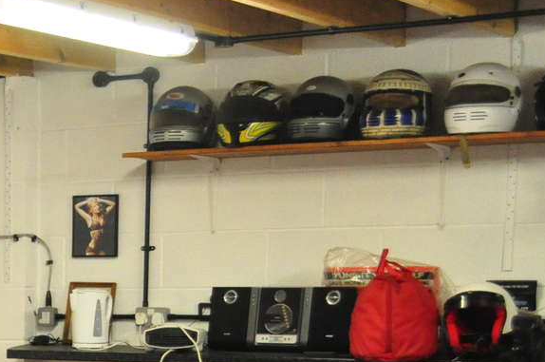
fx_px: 1739
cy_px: 563
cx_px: -322
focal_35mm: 115
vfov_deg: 11.3
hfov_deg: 16.0
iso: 1800
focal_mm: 22
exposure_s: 1/100
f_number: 3.8
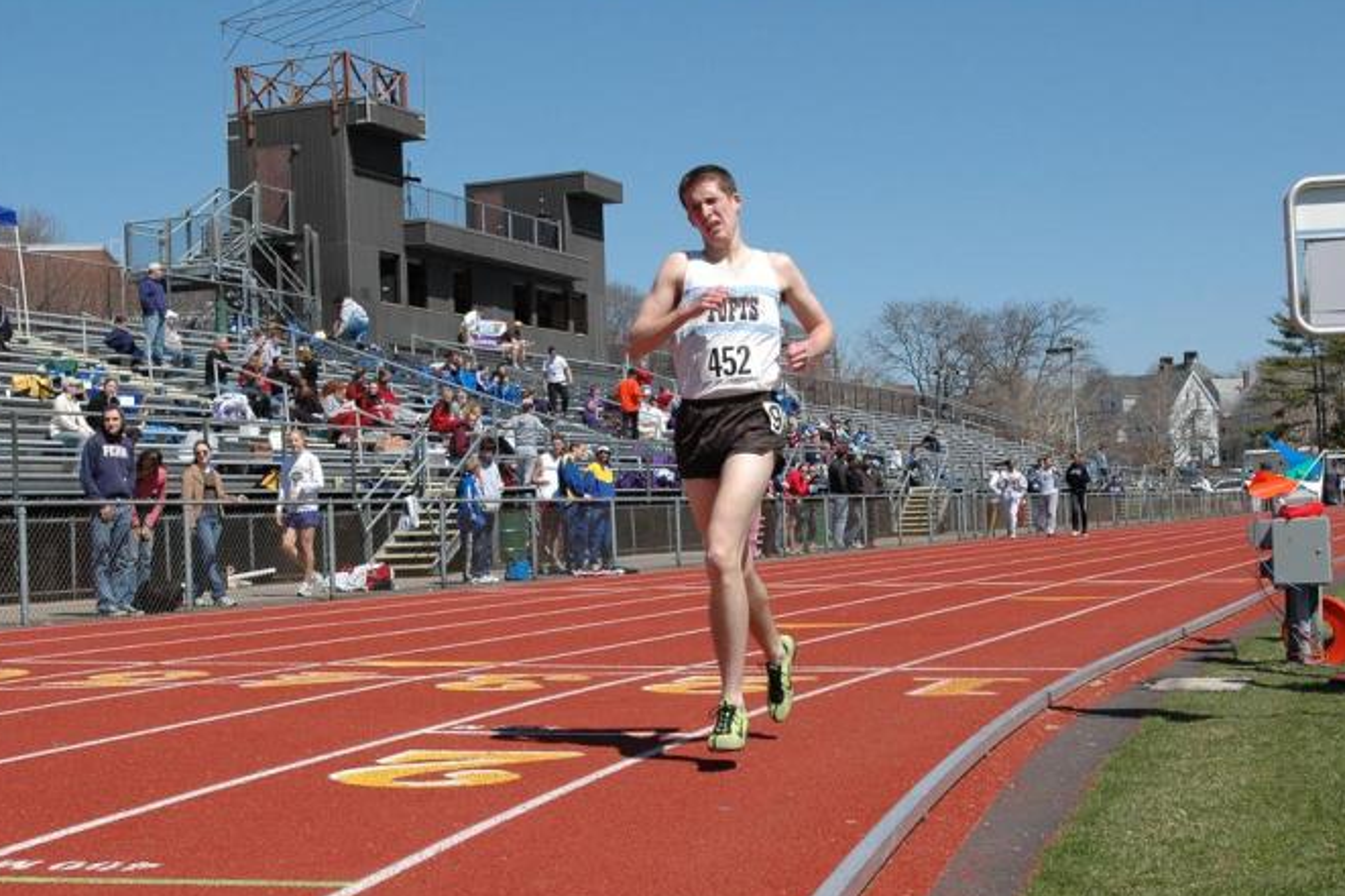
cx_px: 675
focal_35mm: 58
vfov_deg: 23.5
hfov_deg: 34.8
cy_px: 466
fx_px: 2149
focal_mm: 35
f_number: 7.1
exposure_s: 1/2500
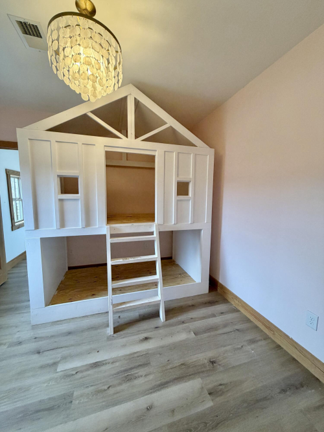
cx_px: 162
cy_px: 216
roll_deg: -0.6
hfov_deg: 85.7
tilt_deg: -6.7
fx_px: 175
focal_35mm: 14
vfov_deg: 102.1
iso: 320
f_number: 2.2
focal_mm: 2.22
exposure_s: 1/120
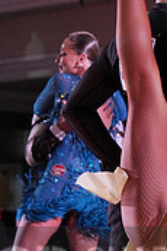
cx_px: 175
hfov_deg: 7.5
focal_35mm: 181
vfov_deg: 11.2
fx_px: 1262
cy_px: 276
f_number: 4
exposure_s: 1/500
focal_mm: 54
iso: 2000
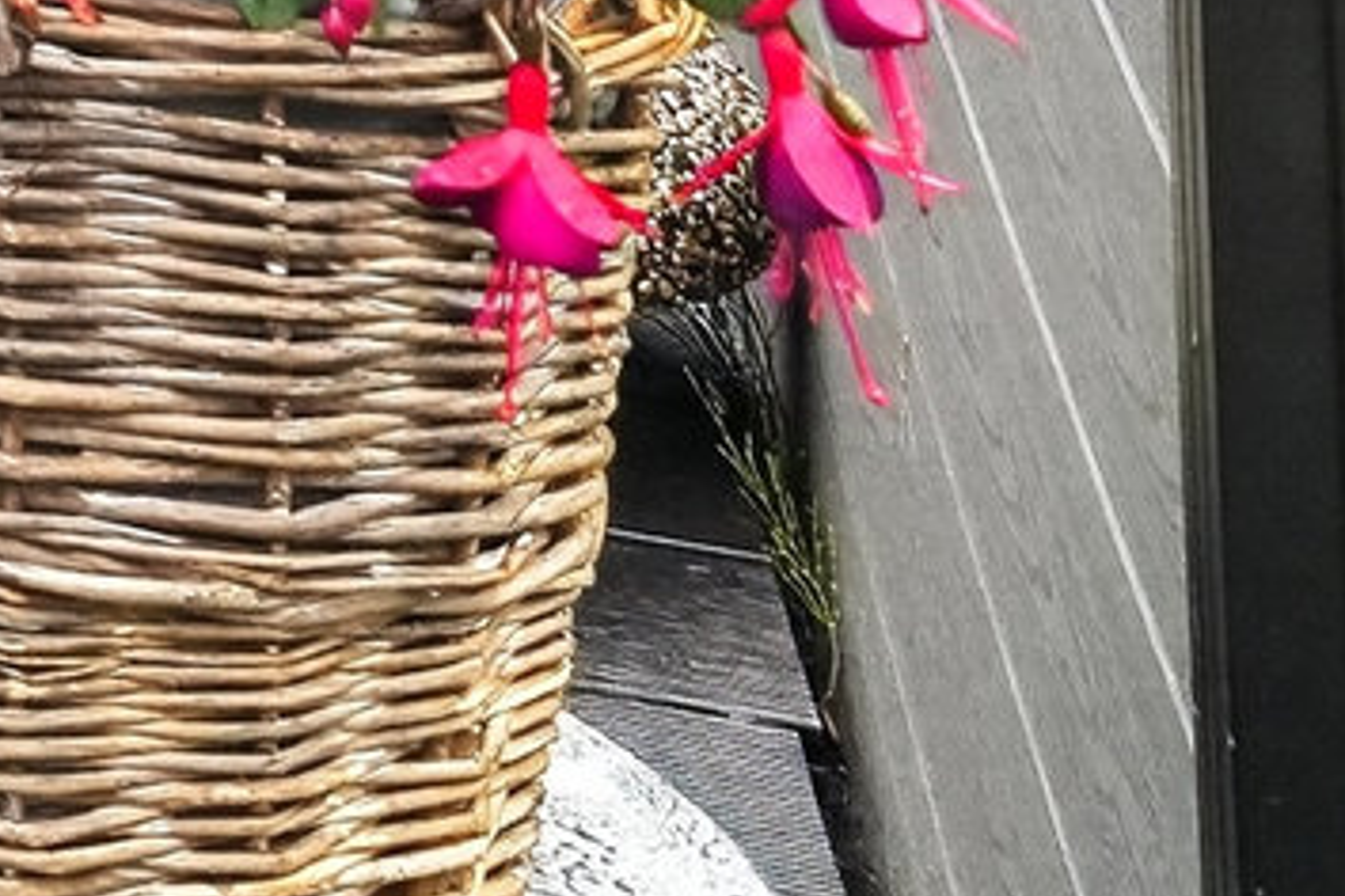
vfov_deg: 7.1
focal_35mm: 159
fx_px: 5940
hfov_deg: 8.7
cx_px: -3511
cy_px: -2274
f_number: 8
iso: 400
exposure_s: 1/60
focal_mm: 22
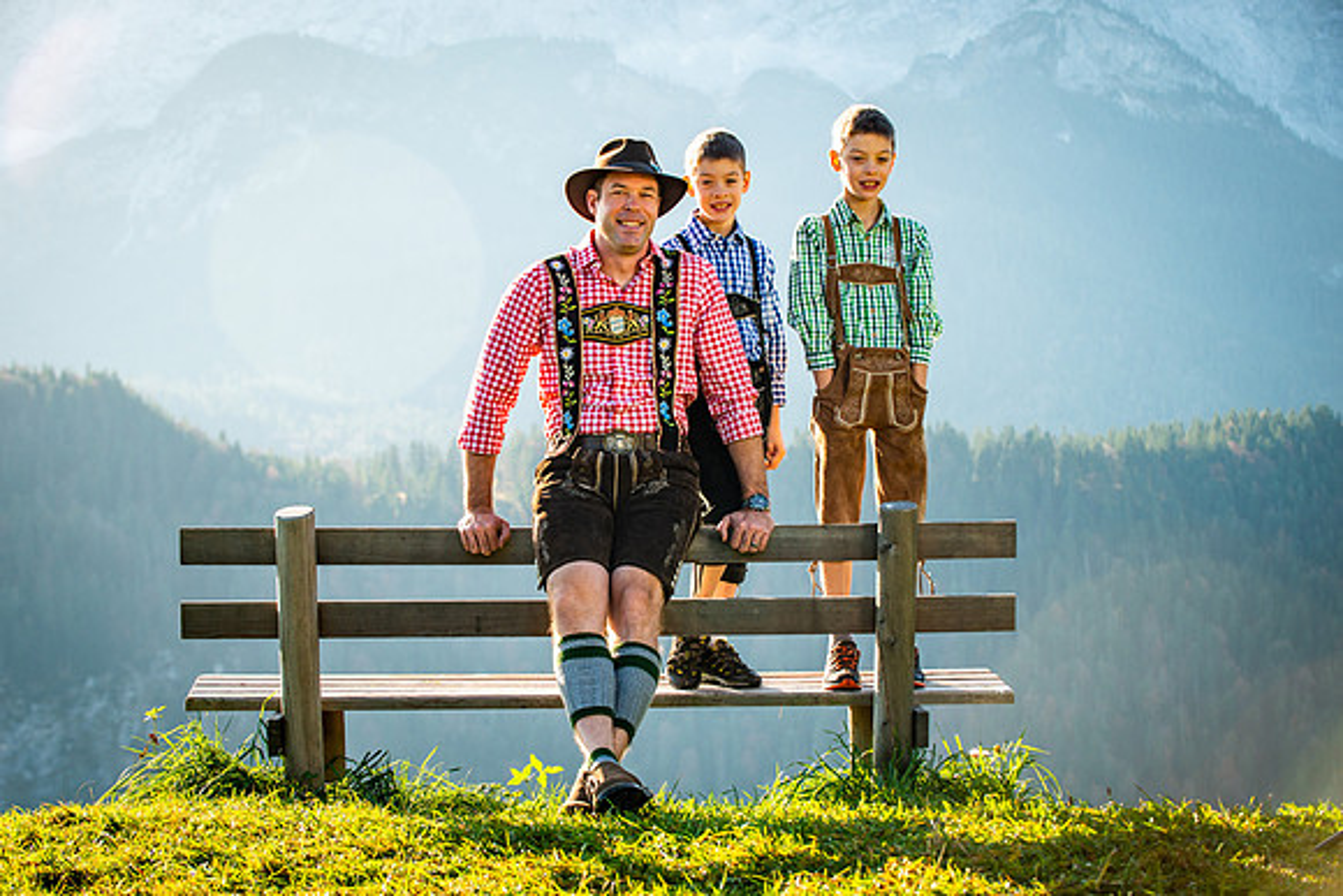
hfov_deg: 22.1
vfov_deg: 14.9
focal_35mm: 92
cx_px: 652
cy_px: 461
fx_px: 3433
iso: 100
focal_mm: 86
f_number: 6.3
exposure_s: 1/320
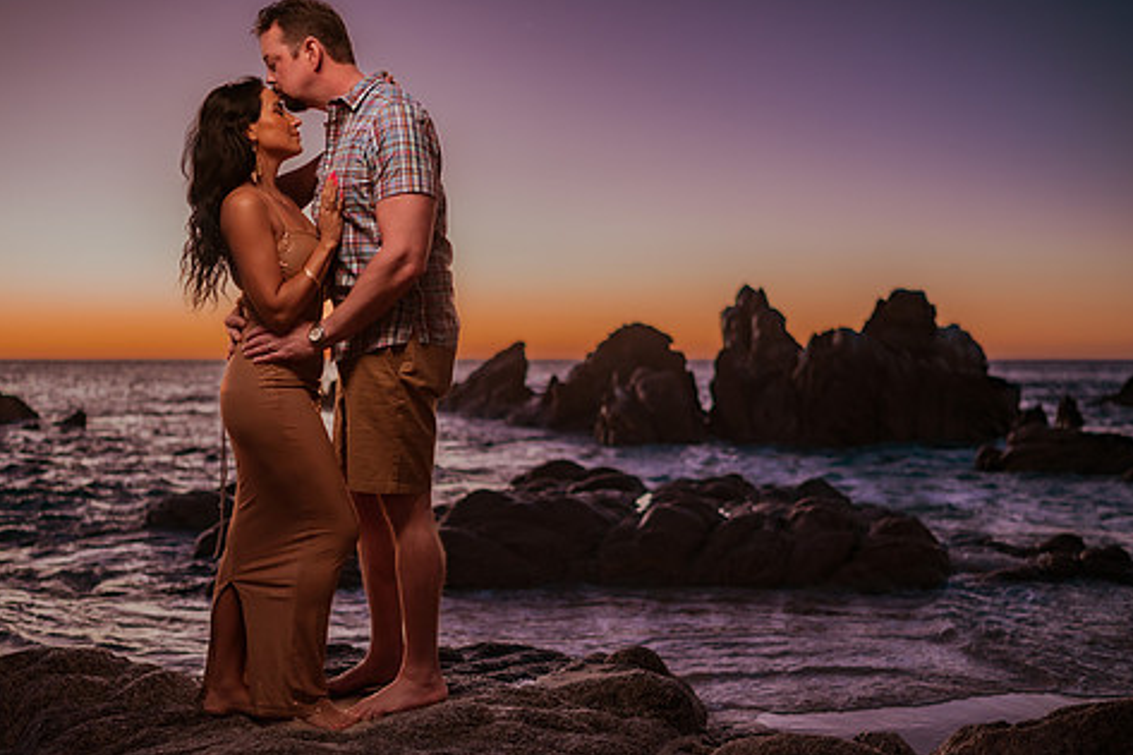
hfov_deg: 45.4
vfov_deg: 31.2
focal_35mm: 43
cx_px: 513
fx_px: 1353
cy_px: 381
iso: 400
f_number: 1.8
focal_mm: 35
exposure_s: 1/200
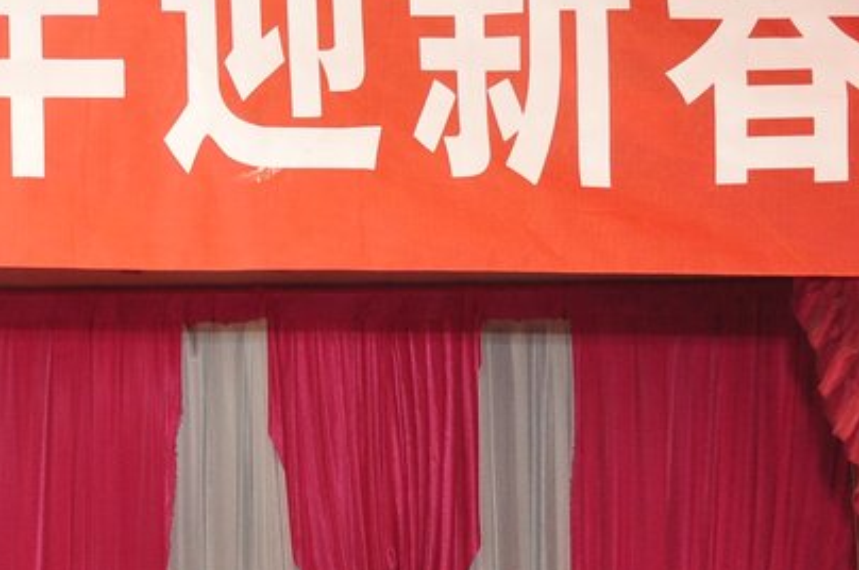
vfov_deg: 11.5
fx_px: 2716
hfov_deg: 16.8
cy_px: 857
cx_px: -296
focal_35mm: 114
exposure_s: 1/60
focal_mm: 24
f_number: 5.6
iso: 800
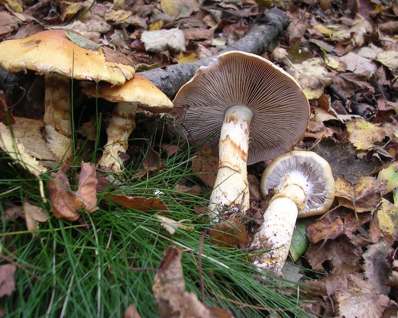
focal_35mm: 40
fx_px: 471
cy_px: 158
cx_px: 187
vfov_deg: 37.3
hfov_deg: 45.8
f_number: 2.8
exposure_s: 1/21.4
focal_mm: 5.8
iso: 100
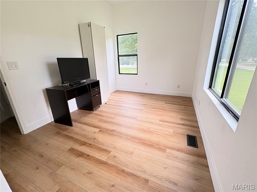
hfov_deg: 102.1
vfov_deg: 85.6
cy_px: 96
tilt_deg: -17.5
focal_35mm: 14
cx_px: 128
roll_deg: +2.6
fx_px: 104
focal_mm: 2.22
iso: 160
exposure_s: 1/99
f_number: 2.2
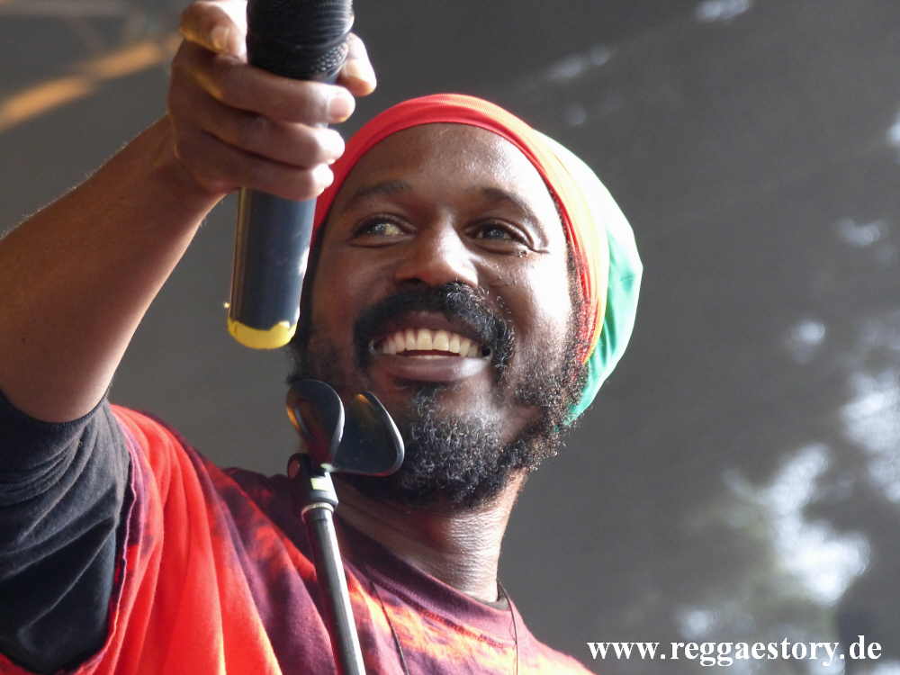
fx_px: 6994
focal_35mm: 269
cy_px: 338
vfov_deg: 5.5
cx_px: 450
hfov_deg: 7.4
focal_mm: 48.4
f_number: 2.8
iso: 400
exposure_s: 1/50
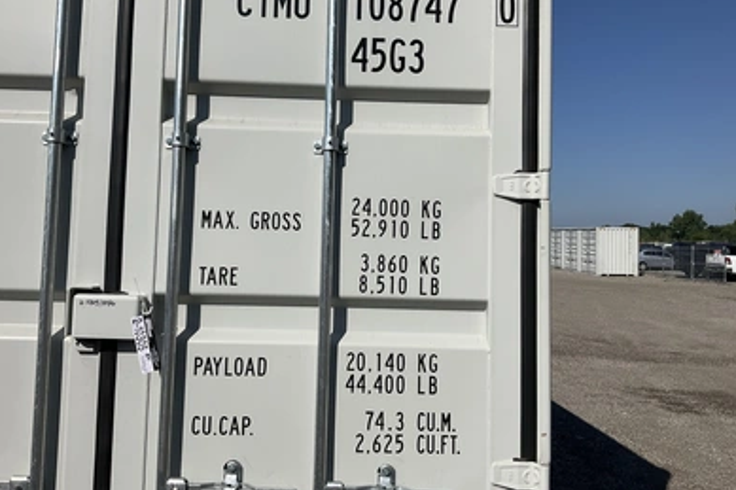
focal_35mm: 31
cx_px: 359
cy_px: 223
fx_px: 633
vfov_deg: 42.3
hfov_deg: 60.3
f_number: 1.8
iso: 25
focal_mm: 3
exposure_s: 1/5263
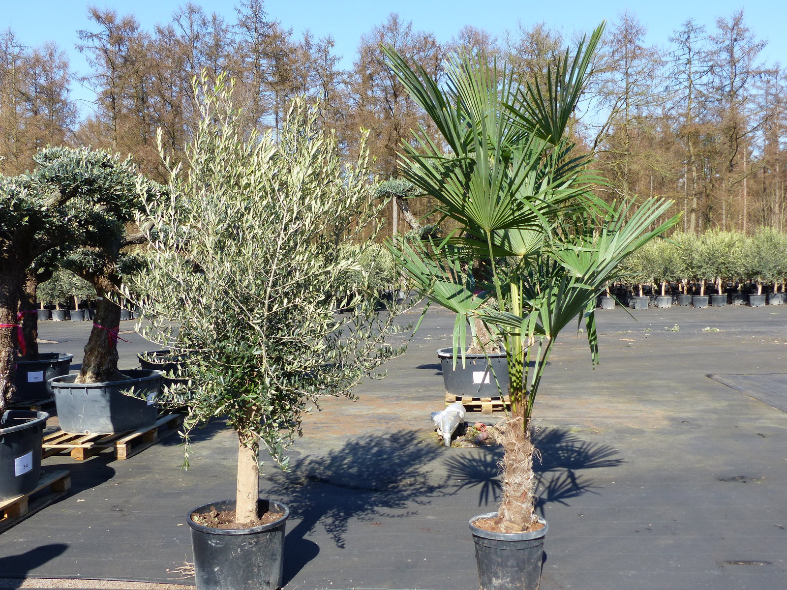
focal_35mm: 36
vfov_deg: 39.7
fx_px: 818
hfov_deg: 51.4
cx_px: 394
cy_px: 295
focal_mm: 6.4
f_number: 4
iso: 100
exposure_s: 1/500
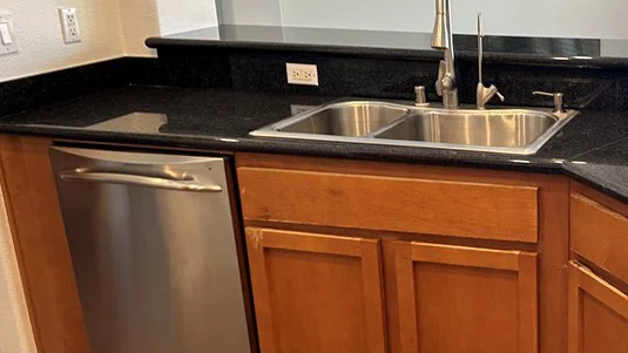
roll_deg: -0.5
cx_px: 543
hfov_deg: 38.9
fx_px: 833
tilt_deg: -17.8
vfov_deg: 23.9
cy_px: 226
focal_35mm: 50
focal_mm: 6.86
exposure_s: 1/60
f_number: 1.78
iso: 200
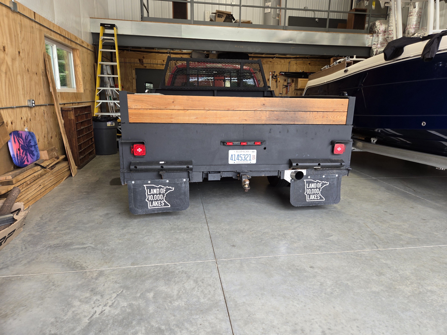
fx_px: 297
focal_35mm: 23
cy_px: 168
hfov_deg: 73.9
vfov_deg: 58.9
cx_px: 224
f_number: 1.8
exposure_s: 1/180
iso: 40
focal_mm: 5.4
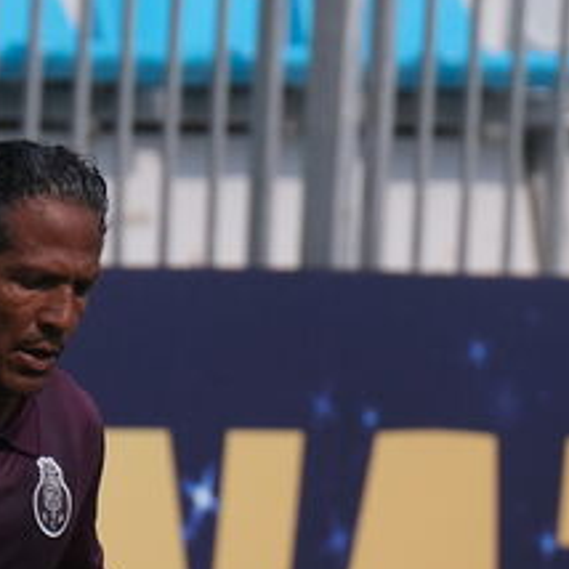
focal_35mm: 1929
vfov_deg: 0.9
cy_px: 859
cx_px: -181
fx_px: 35873
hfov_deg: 0.9
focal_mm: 300
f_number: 4
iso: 400
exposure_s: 1/3200
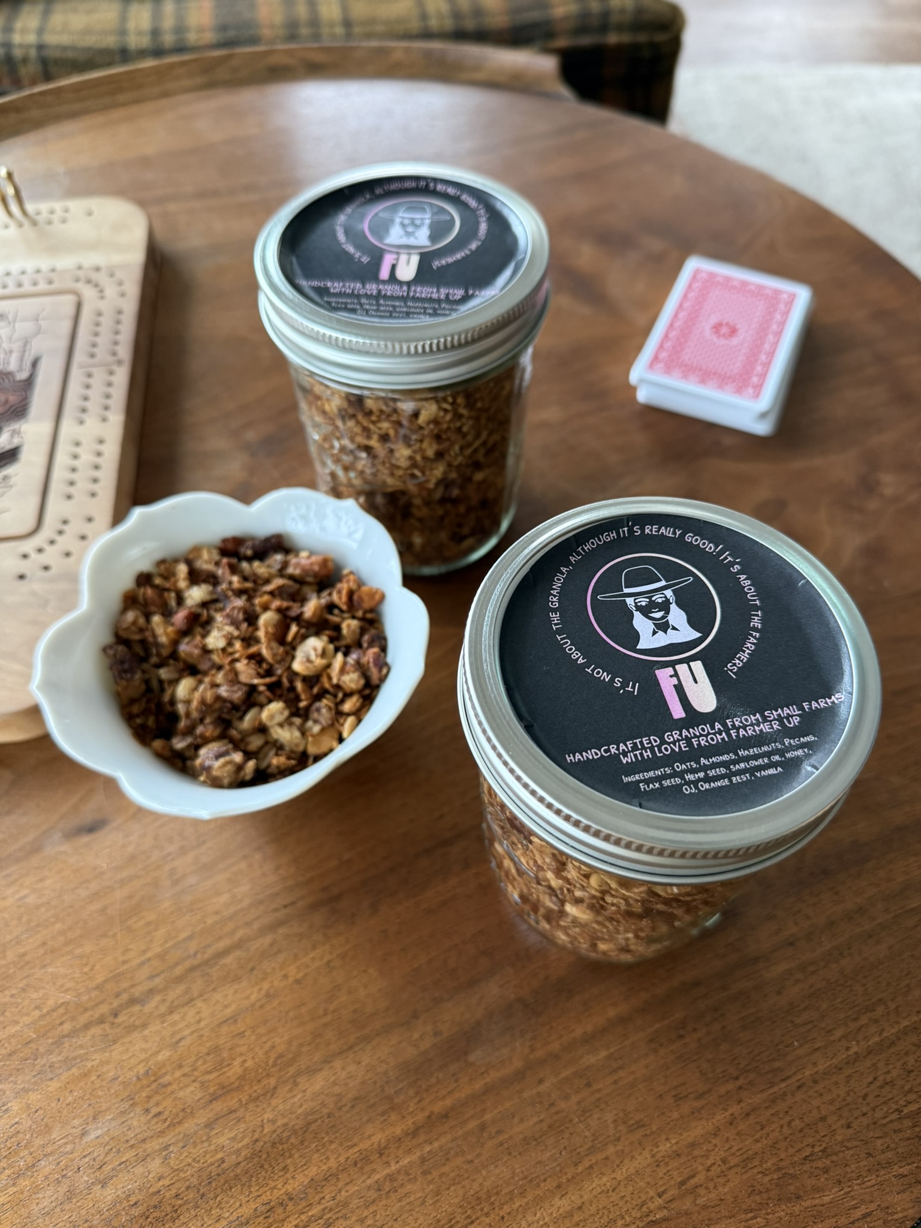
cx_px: 460
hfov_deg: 56.8
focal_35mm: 24
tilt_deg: -56.6
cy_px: 614
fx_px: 851
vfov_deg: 71.6
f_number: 1.78
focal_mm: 6.76
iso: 250
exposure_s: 1/60
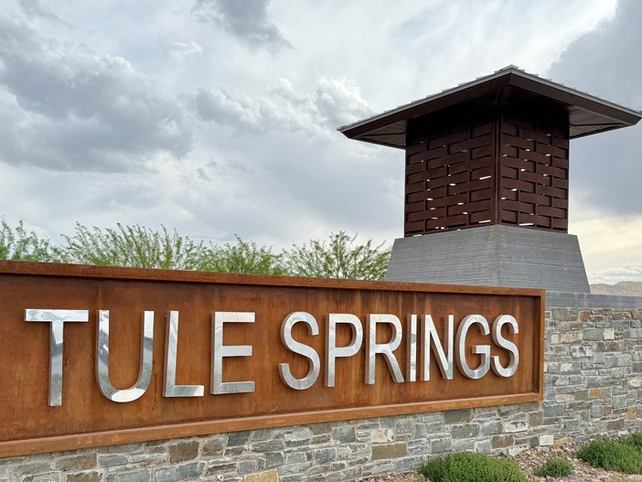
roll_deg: -0.8
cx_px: 262
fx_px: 649
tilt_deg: +1.1
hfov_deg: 52.3
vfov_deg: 40.3
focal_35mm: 35
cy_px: 318
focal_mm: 6.76
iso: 80
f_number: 1.78
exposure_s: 1/3425
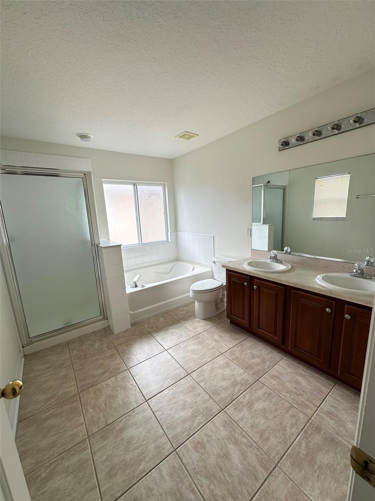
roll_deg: +2.3
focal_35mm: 14
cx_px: 188
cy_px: 250
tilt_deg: -11.5
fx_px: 202
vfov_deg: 102.1
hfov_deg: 85.7
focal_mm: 2.22
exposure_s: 1/130
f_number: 2.2
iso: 40
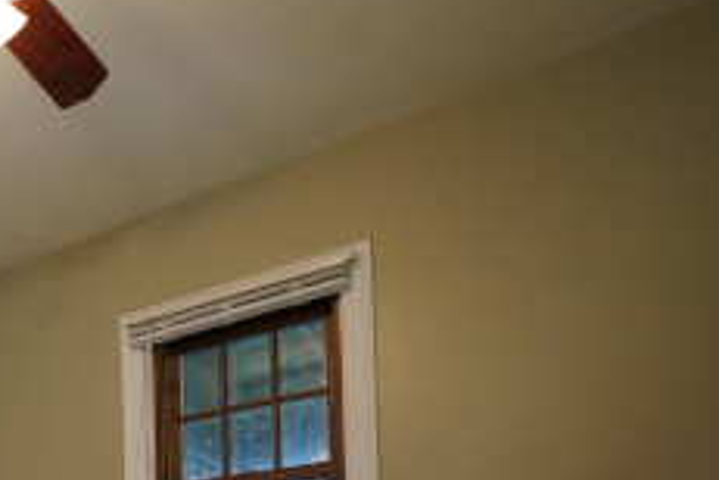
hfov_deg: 36.7
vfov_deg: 27.9
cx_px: -165
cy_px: 636
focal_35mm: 39
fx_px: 779
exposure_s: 1/160
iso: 1250
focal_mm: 12
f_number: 4
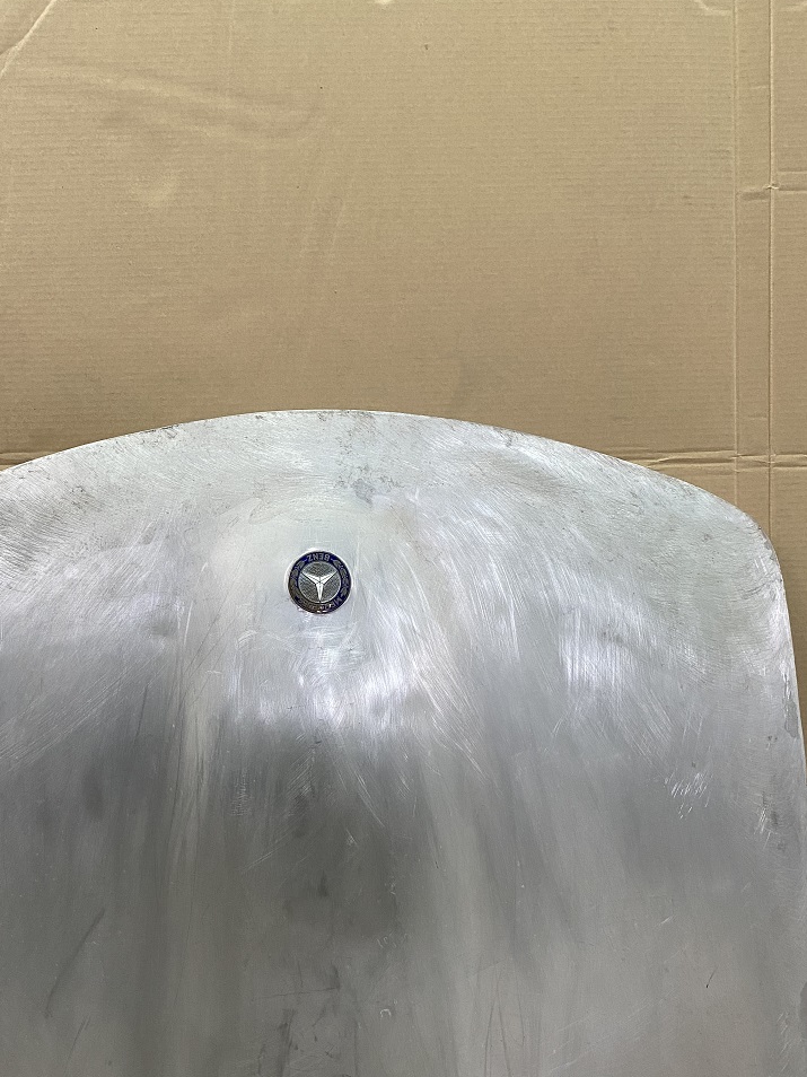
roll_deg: +1.7
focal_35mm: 33
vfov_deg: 55.2
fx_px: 1026
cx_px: 296
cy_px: 614
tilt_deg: -22.7
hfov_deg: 42.6
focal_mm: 4.25
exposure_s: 1/50
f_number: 1.8
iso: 160
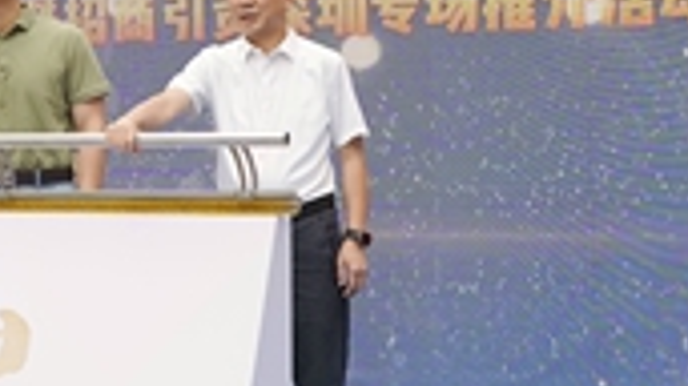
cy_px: -64
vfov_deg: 9.1
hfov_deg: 15.6
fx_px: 2407
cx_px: -181
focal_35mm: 132
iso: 125
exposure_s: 1/200
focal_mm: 36
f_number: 4
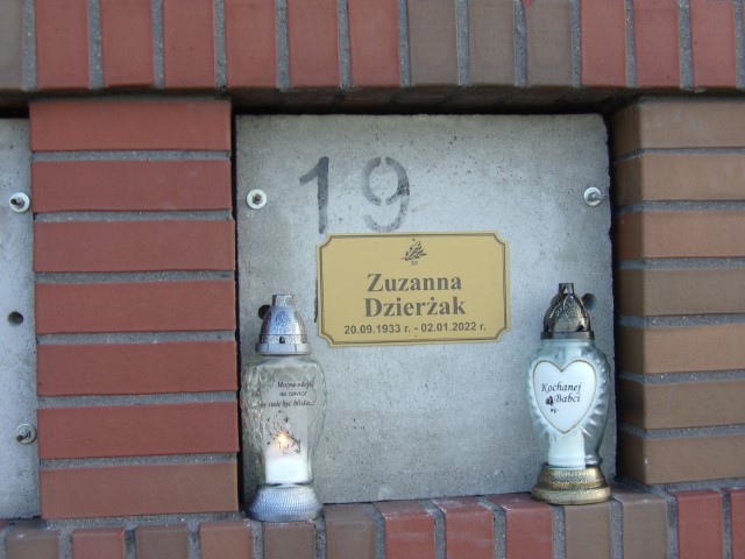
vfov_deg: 27.5
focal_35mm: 53
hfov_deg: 36.2
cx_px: 372
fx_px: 1141
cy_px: 280
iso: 80
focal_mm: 9.4
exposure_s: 1/90
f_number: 4.2
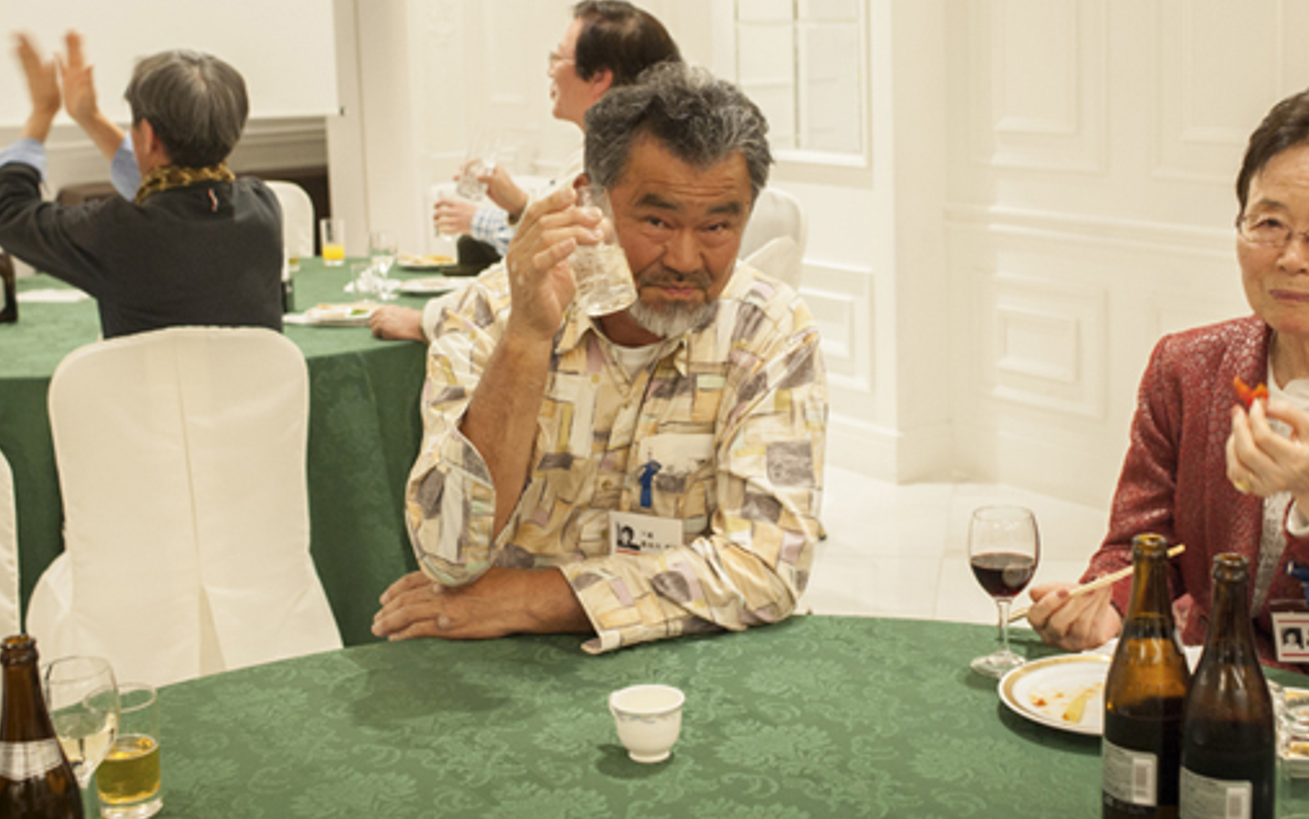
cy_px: 289
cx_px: 695
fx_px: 1606
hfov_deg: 44.3
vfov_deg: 28.5
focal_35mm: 45
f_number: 5.6
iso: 450
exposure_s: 1/100
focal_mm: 35
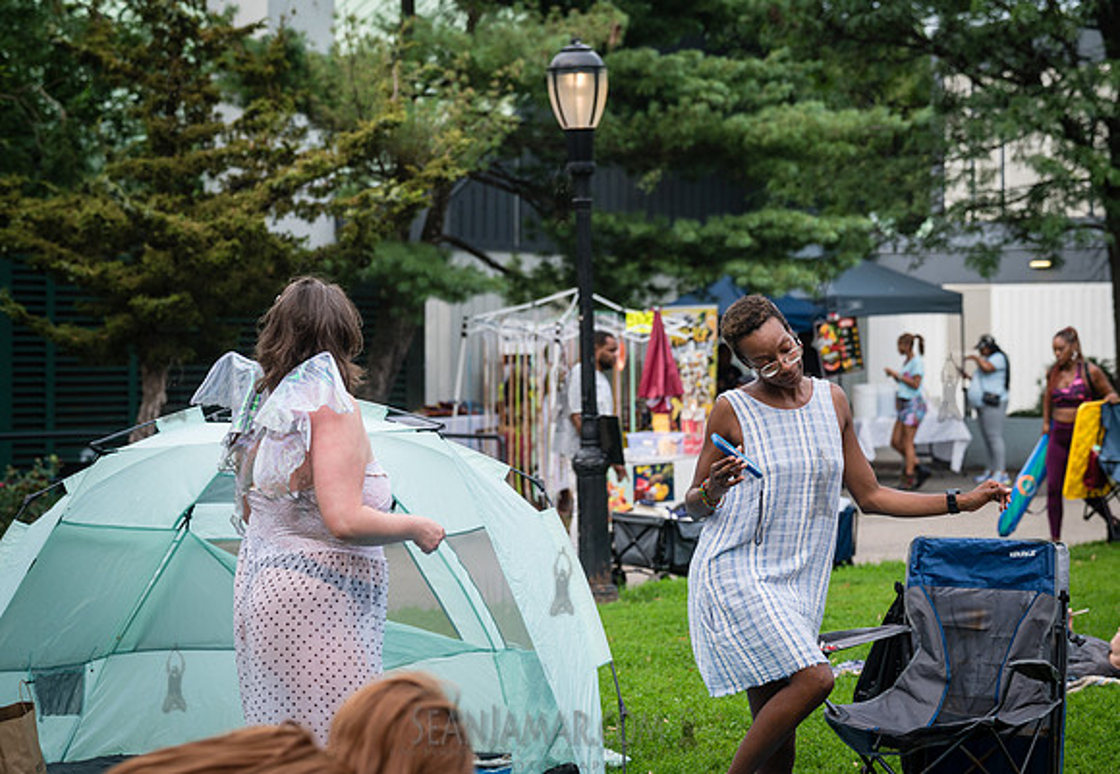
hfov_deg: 22.8
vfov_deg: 15.9
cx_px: 569
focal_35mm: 88
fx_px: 2773
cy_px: 374
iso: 500
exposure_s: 1/1250
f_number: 4
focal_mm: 82
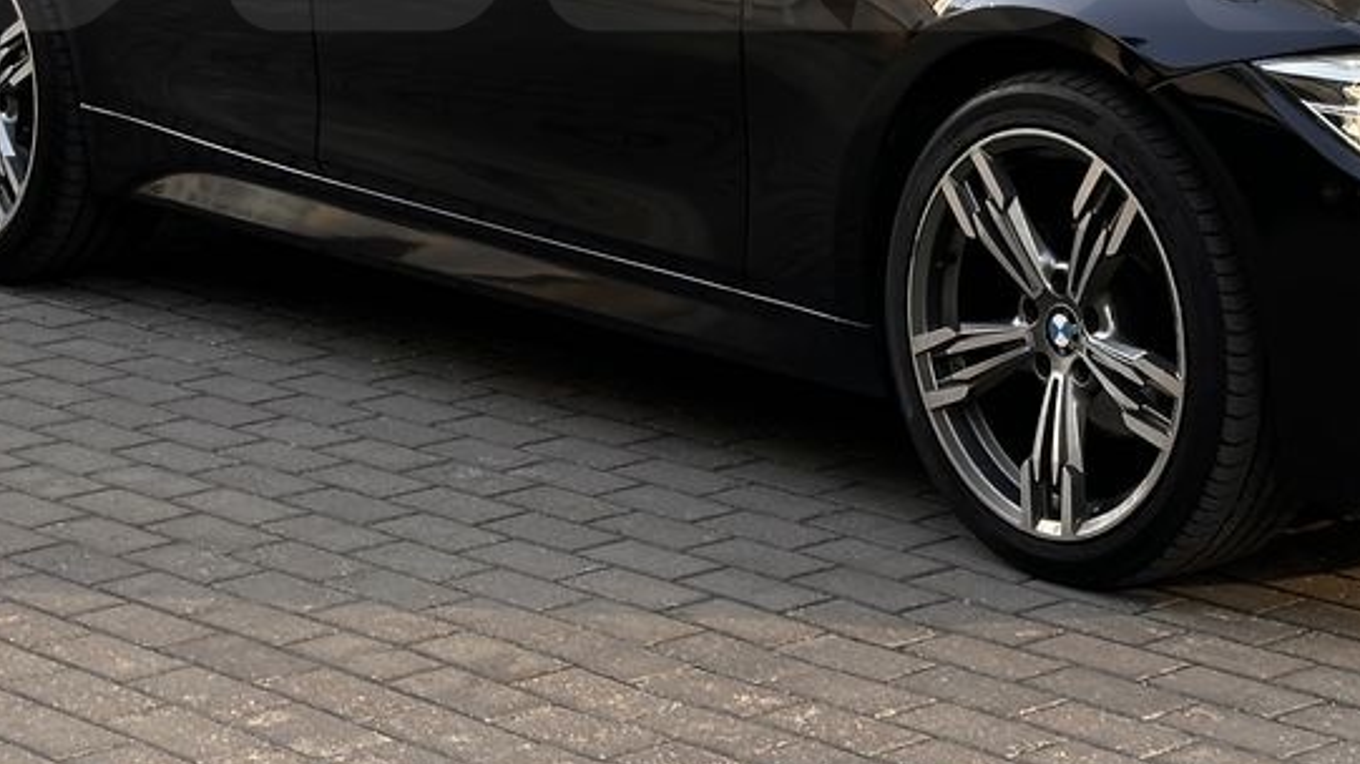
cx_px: 995
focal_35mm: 116
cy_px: -241
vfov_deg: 10.2
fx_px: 4182
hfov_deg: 18.4
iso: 64
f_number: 1.78
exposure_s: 1/327
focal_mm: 6.86
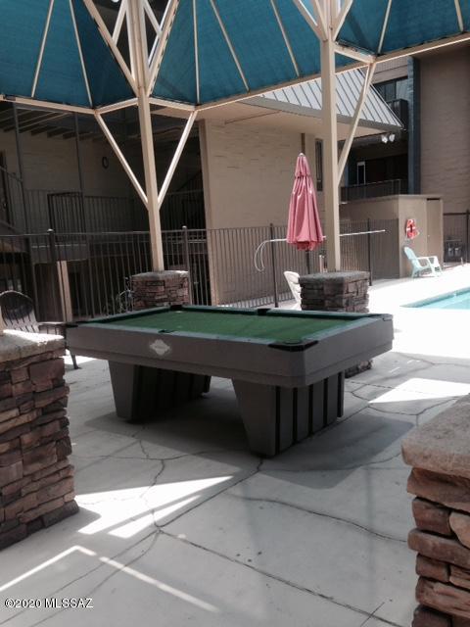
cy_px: 314
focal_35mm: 33
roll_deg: +2.4
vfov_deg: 55.4
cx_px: 235
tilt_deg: -9.6
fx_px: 597
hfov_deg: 42.9
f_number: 2.4
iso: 50
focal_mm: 4.12
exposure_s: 1/393
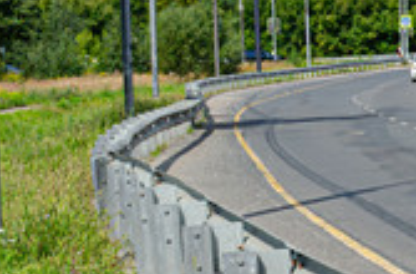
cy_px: 67
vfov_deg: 6.9
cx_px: 762
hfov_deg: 9.9
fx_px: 2256
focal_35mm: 196
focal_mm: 34
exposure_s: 1/800
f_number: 11
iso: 450
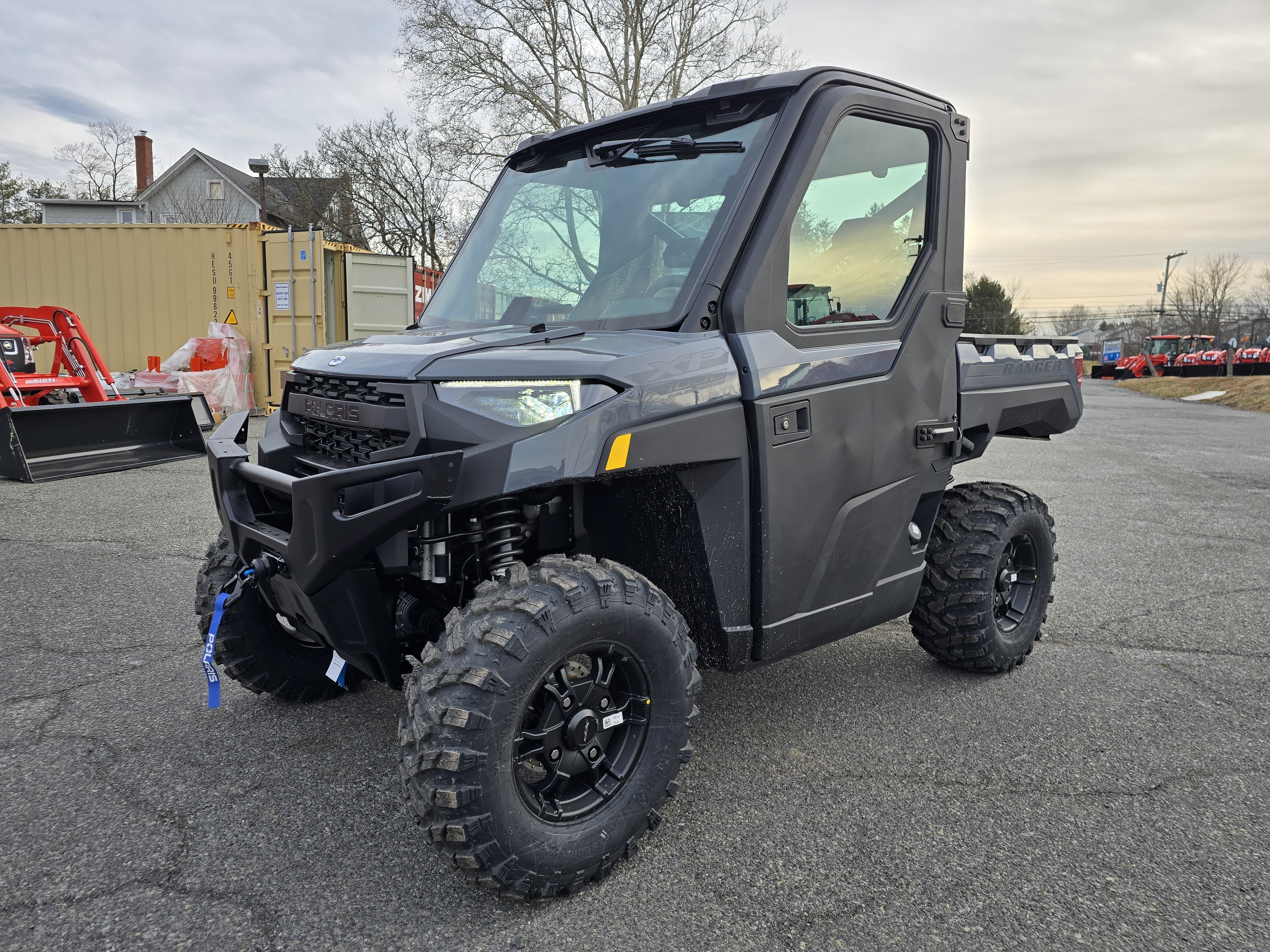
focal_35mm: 23
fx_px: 844
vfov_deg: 58.9
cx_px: 635
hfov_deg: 73.9
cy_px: 476
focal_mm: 6.3
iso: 12
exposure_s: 1/211
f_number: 1.7
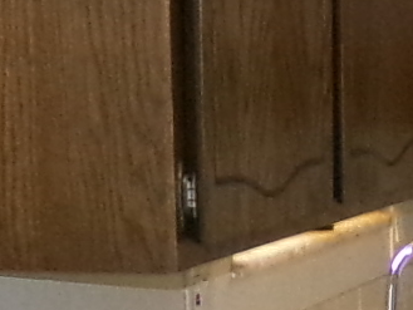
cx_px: 1080
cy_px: 383
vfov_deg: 7.8
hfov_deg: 9.1
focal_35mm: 189
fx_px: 2256
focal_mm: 4.3
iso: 497
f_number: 3.7
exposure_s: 1/34
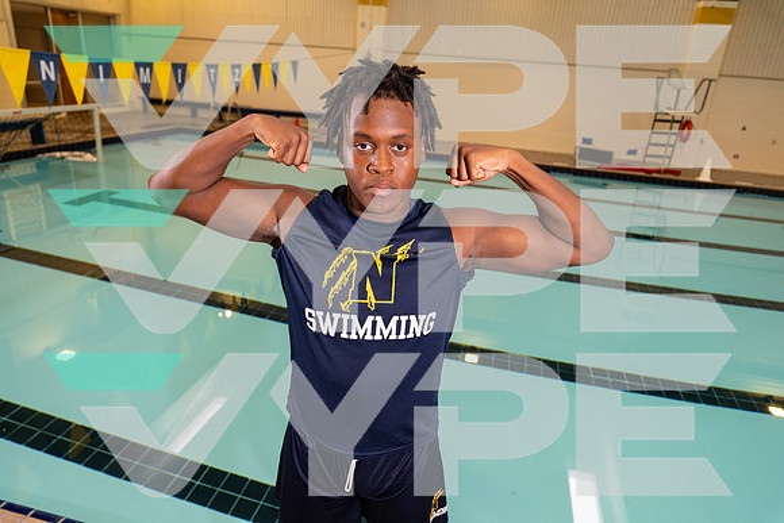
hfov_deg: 71.5
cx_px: 392
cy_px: 262
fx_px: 545
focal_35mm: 25
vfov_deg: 51.3
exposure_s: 1/250
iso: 800
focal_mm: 25
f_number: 4
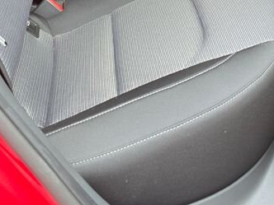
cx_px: 189
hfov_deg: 27.2
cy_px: -105
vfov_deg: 18.3
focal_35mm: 71
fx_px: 562
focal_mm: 6.3
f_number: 1.7
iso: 125
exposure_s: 1/180
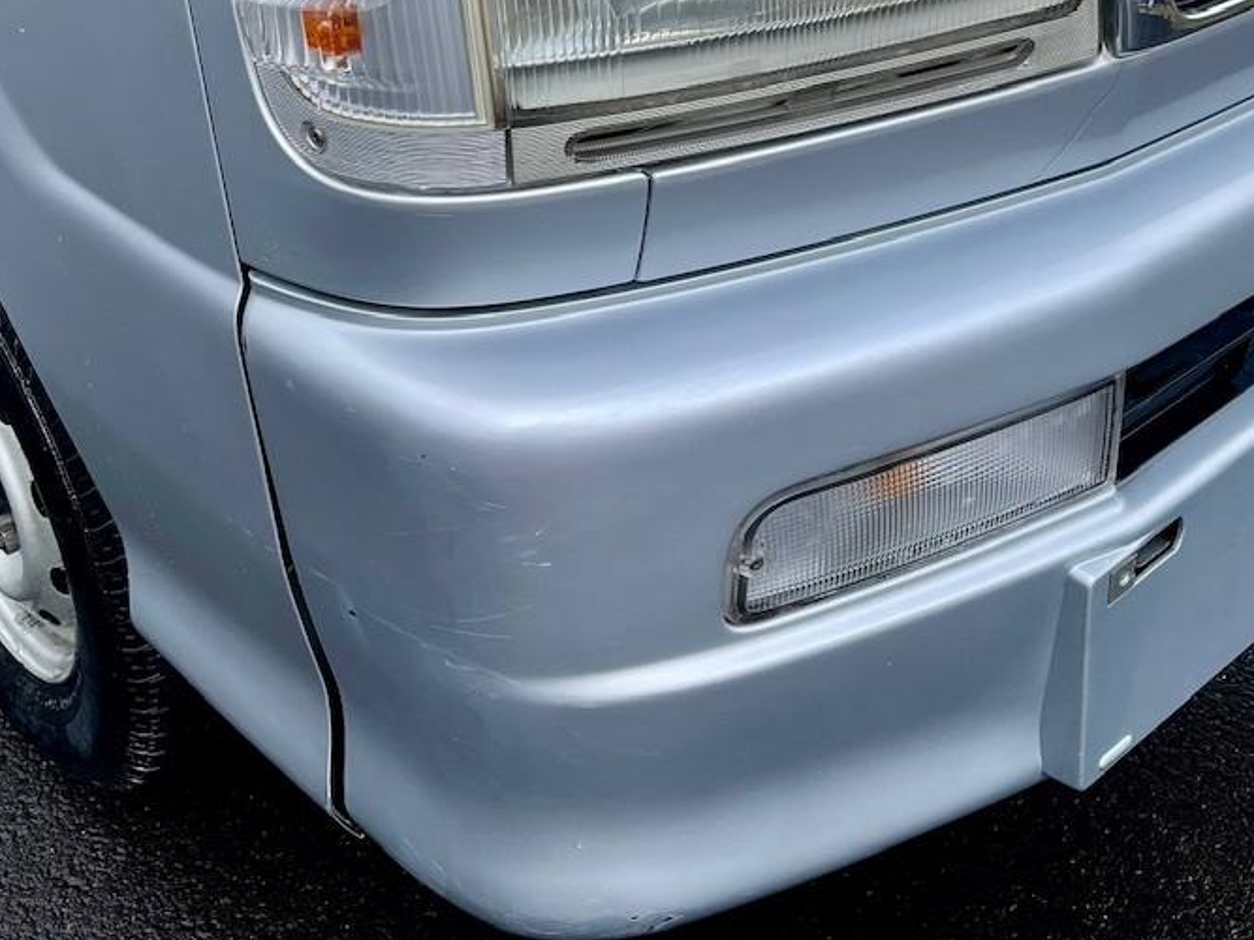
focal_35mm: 48
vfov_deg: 28.9
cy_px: 79
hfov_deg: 39.7
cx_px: 656
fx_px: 1739
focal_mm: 5.1
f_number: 1.6
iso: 32
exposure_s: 1/1252
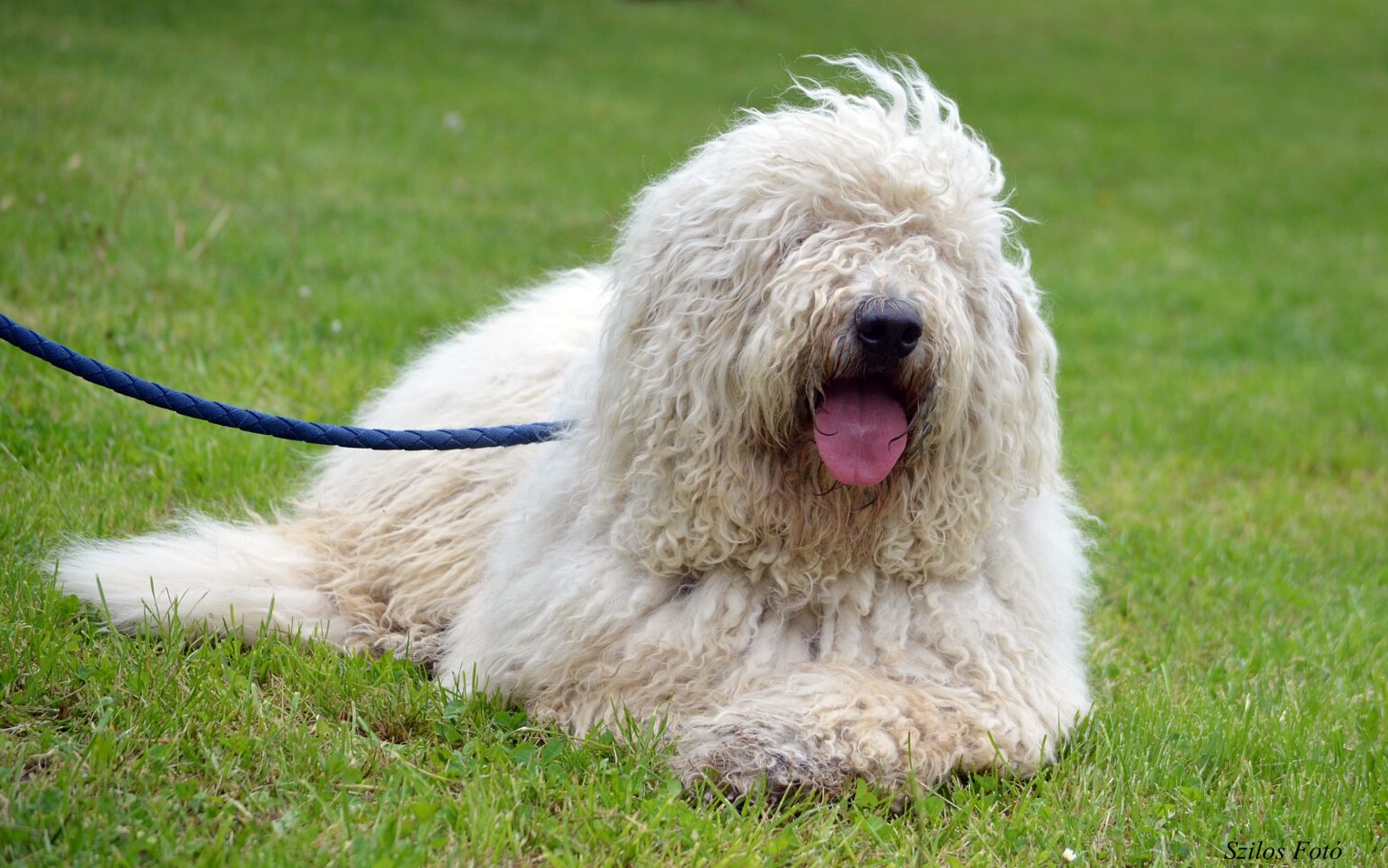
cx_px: 696
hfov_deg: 16.0
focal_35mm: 131
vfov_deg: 10.0
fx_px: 4937
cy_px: 426
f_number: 5
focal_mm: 85
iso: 400
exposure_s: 1/1250
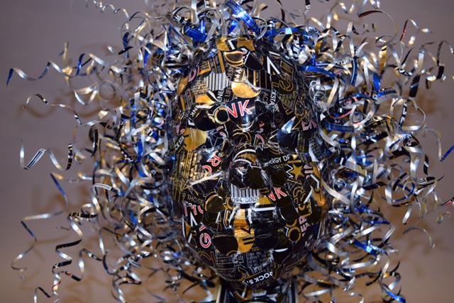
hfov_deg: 43.6
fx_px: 568
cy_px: 152
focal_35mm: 45
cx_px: 227
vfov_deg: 29.9
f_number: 4.2
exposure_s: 1/60
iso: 360
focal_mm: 30
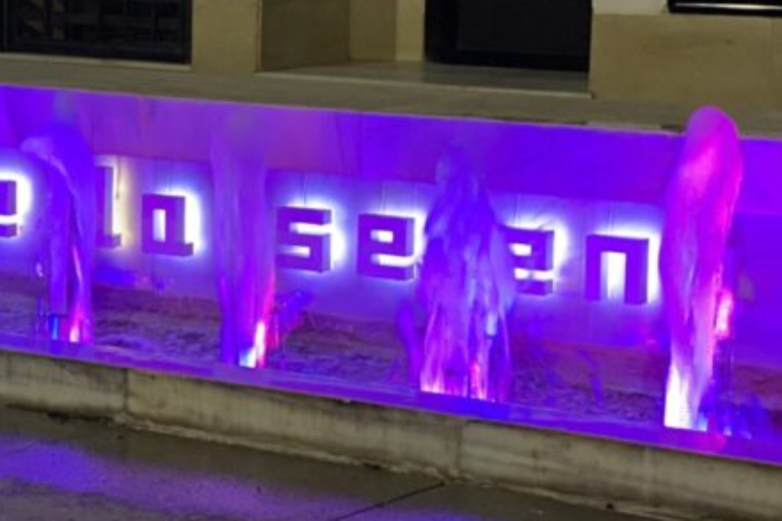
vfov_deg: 10.9
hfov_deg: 15.9
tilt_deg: -10.7
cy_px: 269
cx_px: -48
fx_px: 2736
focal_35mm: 126
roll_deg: +0.9
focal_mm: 6
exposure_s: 1/33
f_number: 2
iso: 400
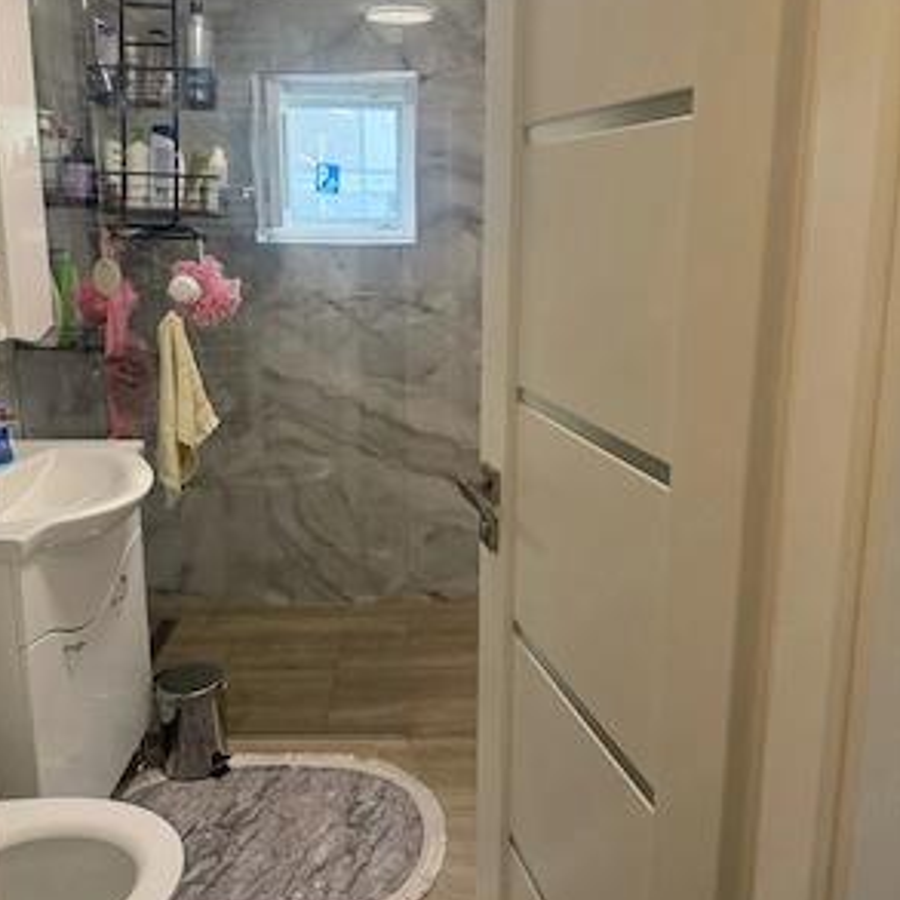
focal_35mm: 29
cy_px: 375
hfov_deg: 55.6
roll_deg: -0.9
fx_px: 853
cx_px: 445
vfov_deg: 55.3
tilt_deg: -10.7
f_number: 1.78
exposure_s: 1/100
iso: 200
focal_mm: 6.76
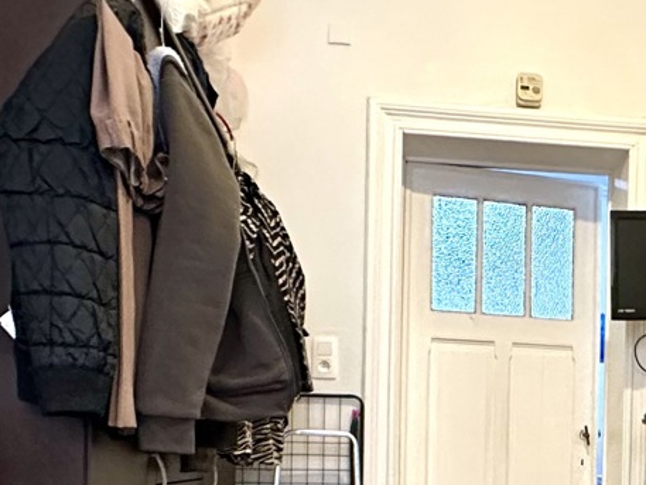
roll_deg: -0.8
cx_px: 530
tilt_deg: +0.2
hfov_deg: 37.3
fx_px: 915
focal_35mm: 49
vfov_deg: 28.2
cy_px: 467
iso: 1000
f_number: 2.2
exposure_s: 1/50
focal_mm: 2.22
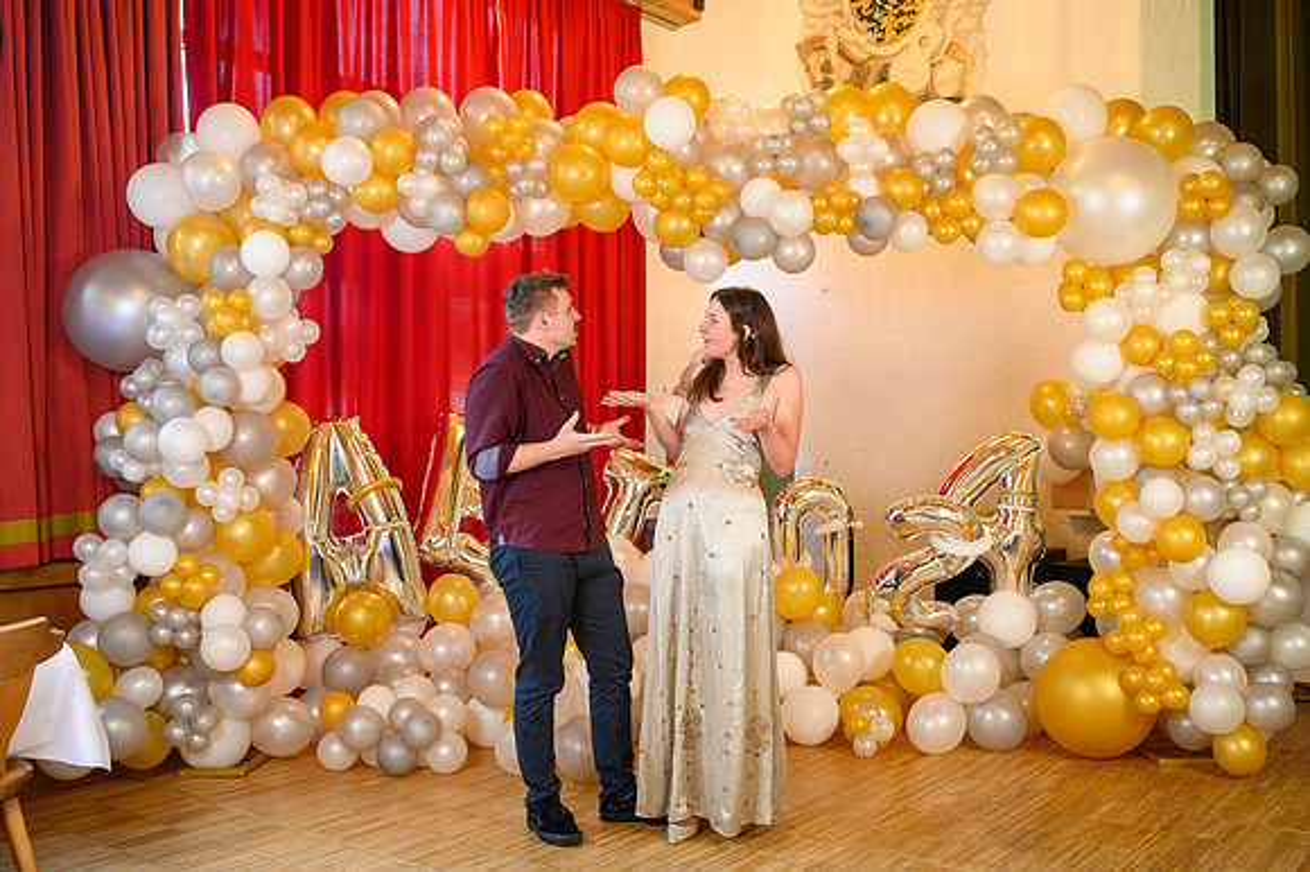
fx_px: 1273
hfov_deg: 54.5
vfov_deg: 37.8
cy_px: 436
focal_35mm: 35
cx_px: 655
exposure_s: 1/100
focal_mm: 35
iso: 1250
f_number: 3.5
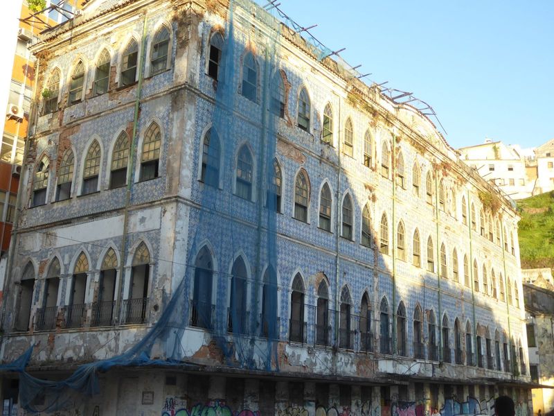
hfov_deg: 41.2
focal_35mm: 46
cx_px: 277
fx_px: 736
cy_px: 208
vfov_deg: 31.5
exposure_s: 1/100
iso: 80
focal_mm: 7.8
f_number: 3.9
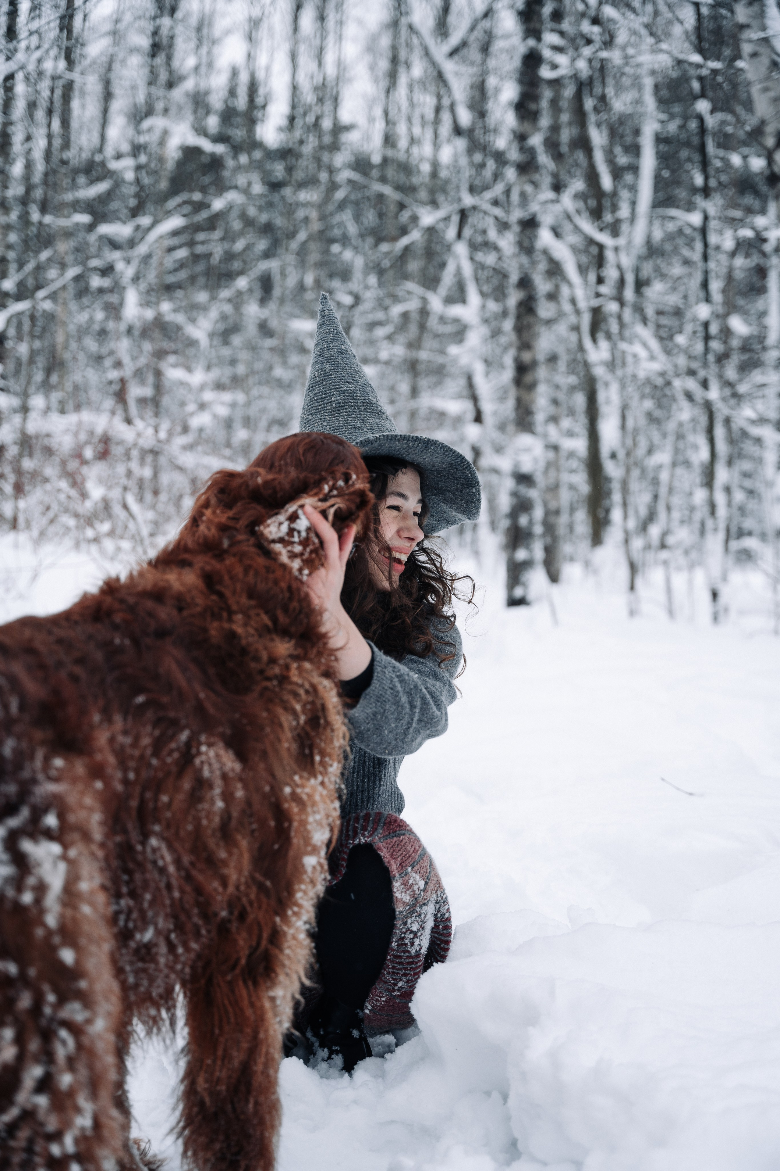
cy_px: 586
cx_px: 390
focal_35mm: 47
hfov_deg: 28.7
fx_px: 1524
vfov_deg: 42.0
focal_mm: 46.9
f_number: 2.8
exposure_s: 1/200
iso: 160
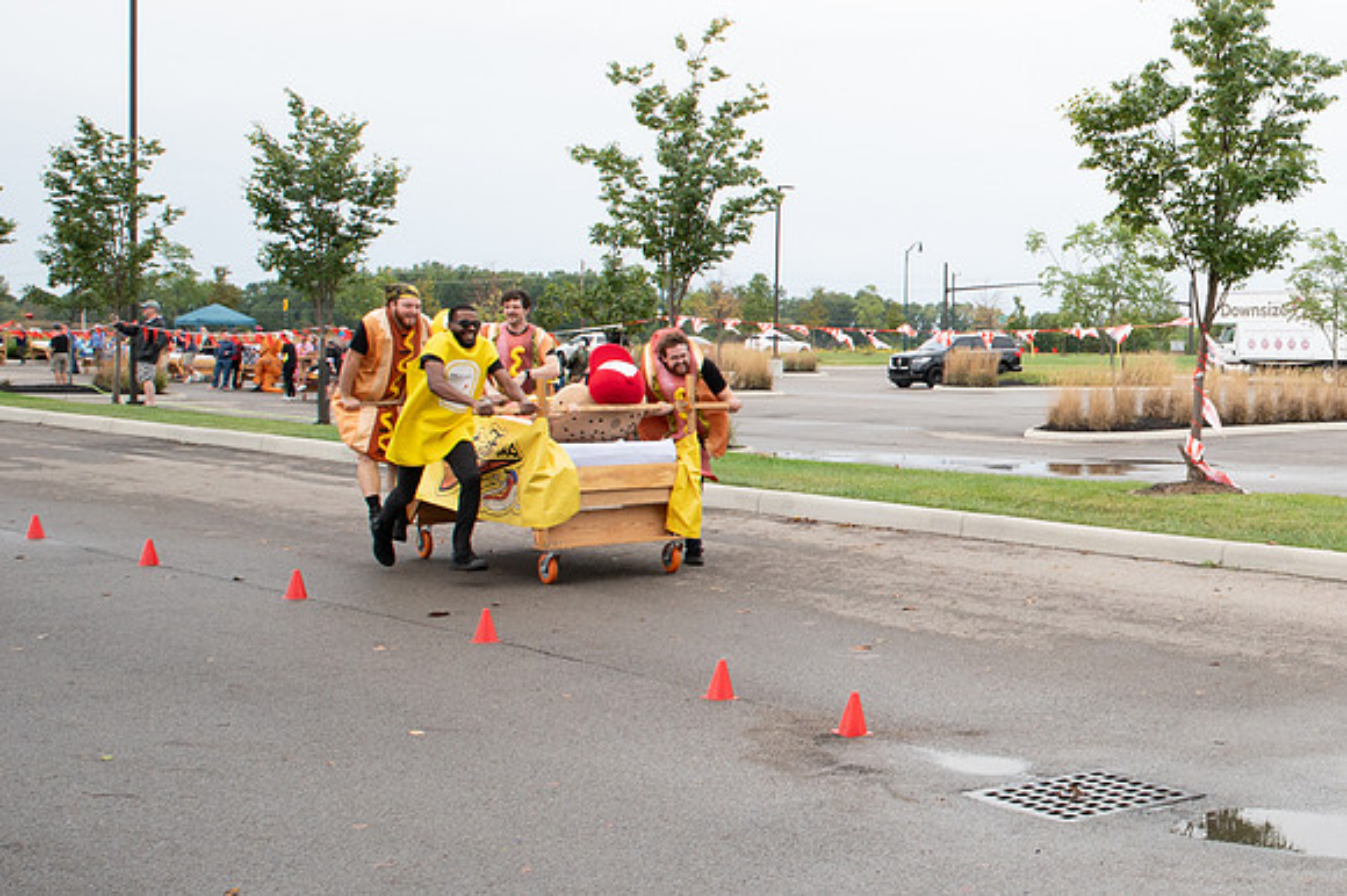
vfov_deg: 24.9
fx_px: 2032
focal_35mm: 54
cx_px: 1408
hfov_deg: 33.0
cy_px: 391
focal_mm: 26
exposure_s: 1/250
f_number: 7.1
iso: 640
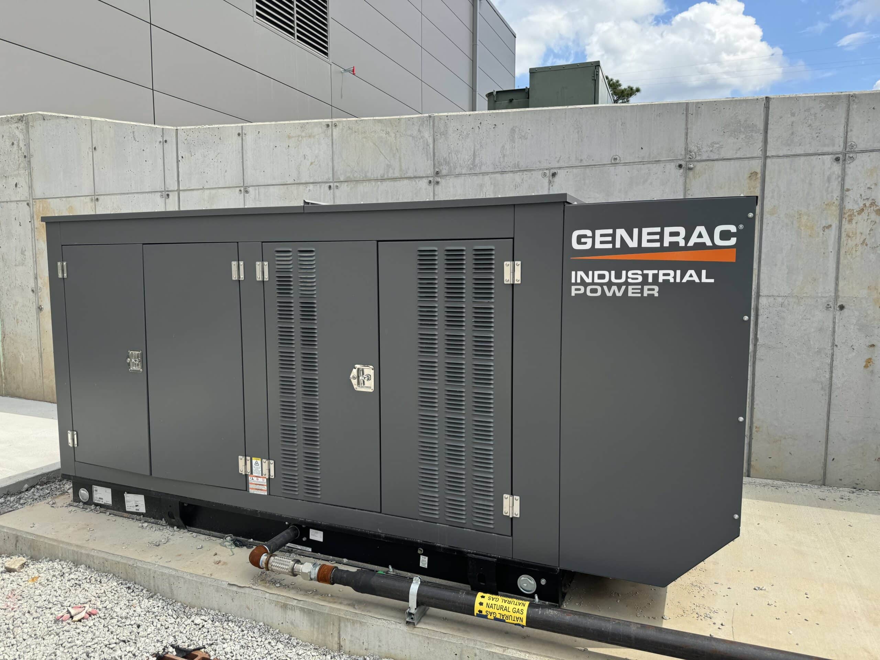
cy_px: 330
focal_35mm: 24
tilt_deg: -6.0
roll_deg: -0.5
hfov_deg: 71.6
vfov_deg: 56.8
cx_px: 440
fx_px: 610
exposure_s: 1/2833
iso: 80
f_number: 1.78
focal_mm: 6.76
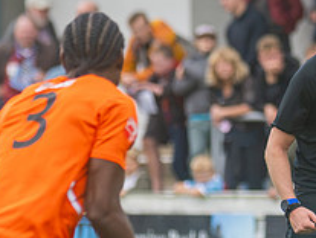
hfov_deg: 1.4
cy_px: 243
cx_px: 699
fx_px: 12629
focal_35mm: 1381
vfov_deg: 1.1
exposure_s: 1/1250
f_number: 2.8
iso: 400
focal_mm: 180
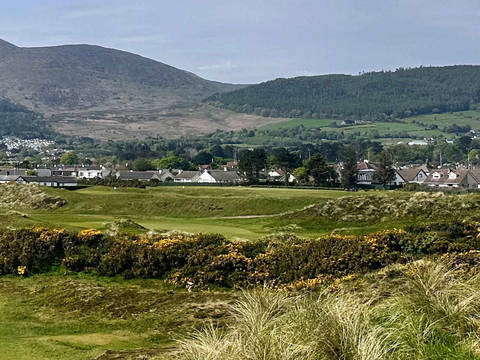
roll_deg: +1.1
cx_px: -271
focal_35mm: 80
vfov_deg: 18.2
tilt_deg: +4.9
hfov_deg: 20.4
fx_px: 1109
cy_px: 48
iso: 80
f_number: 1.78
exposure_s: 1/8929
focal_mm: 6.86
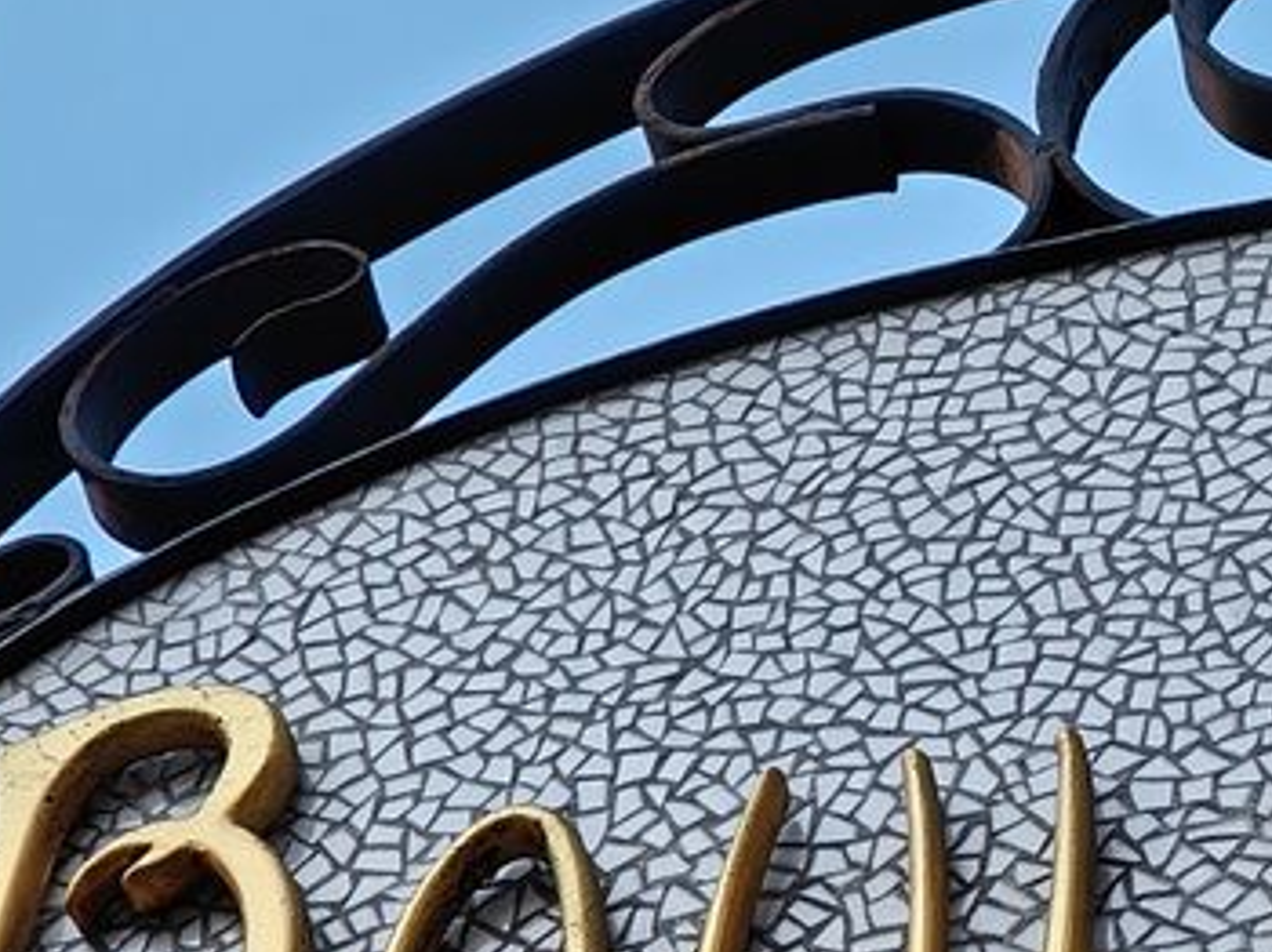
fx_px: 6316
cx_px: 1345
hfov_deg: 11.4
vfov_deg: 8.6
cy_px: 770
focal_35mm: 172
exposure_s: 1/200
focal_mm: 7.1
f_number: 2
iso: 80
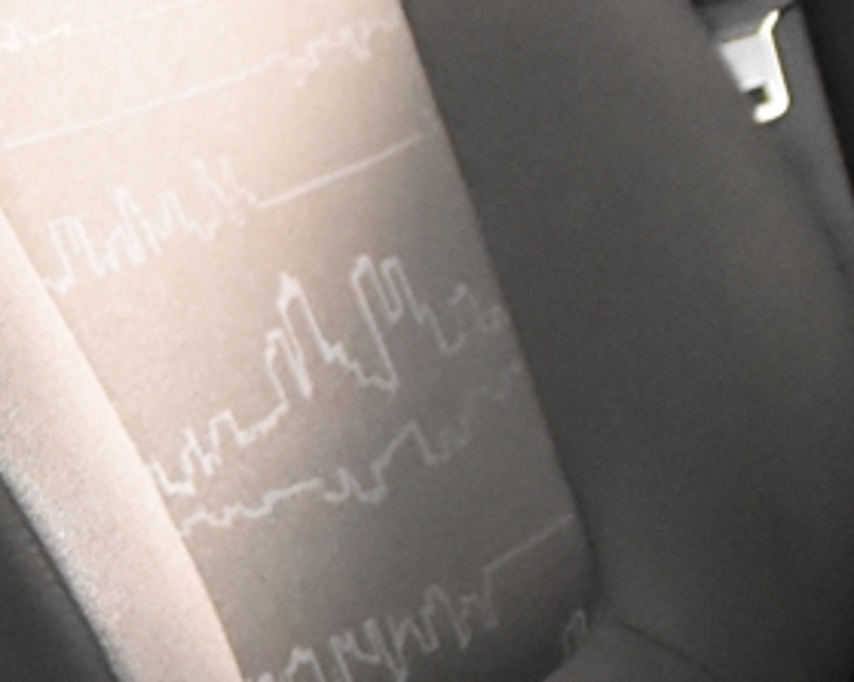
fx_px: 5382
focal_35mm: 213
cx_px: 34
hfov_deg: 9.0
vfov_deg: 7.2
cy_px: 550
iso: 3200
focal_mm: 22
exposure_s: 1/30
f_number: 3
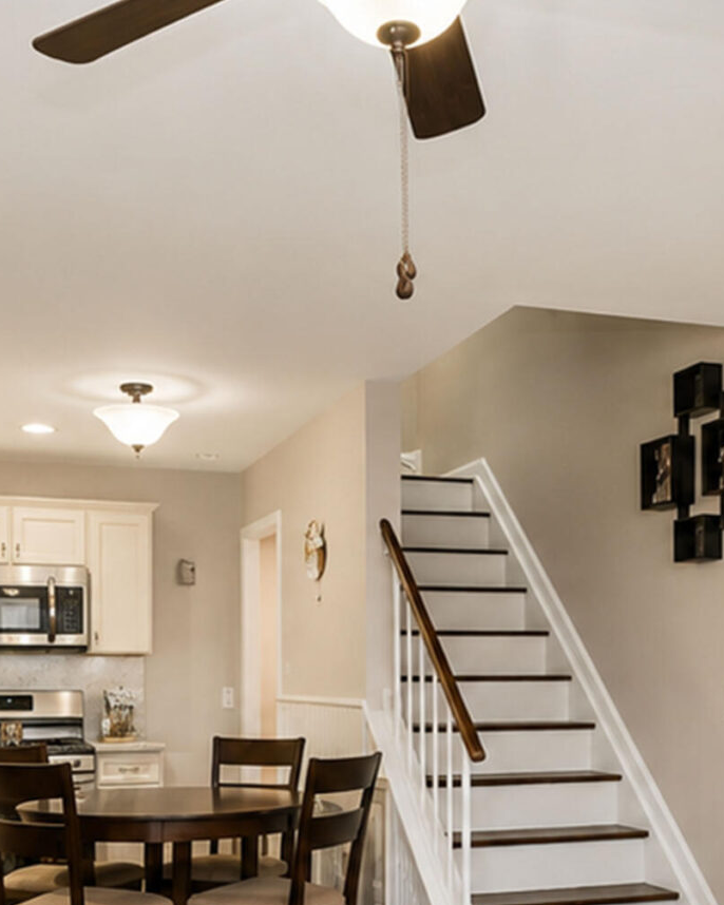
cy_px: 723
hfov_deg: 35.6
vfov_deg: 41.9
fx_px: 1125
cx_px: 392
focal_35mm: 42
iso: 2000
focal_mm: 10
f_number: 7.1
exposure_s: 1/60
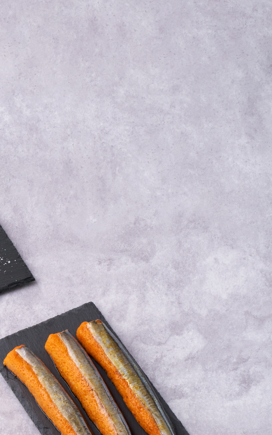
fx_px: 1696
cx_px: -60
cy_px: 396
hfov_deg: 9.1
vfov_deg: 14.5
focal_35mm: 143
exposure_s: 1/125
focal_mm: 59
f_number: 16
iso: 100
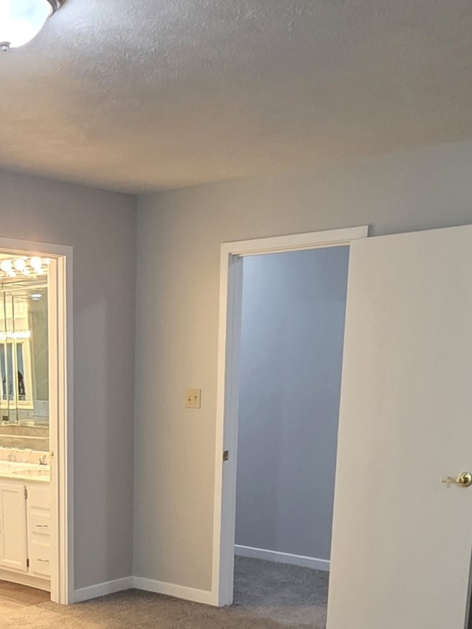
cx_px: 58
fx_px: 818
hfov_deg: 30.9
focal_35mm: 45
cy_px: 574
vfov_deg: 38.9
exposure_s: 1/60
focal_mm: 2.2
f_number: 1.9
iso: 250
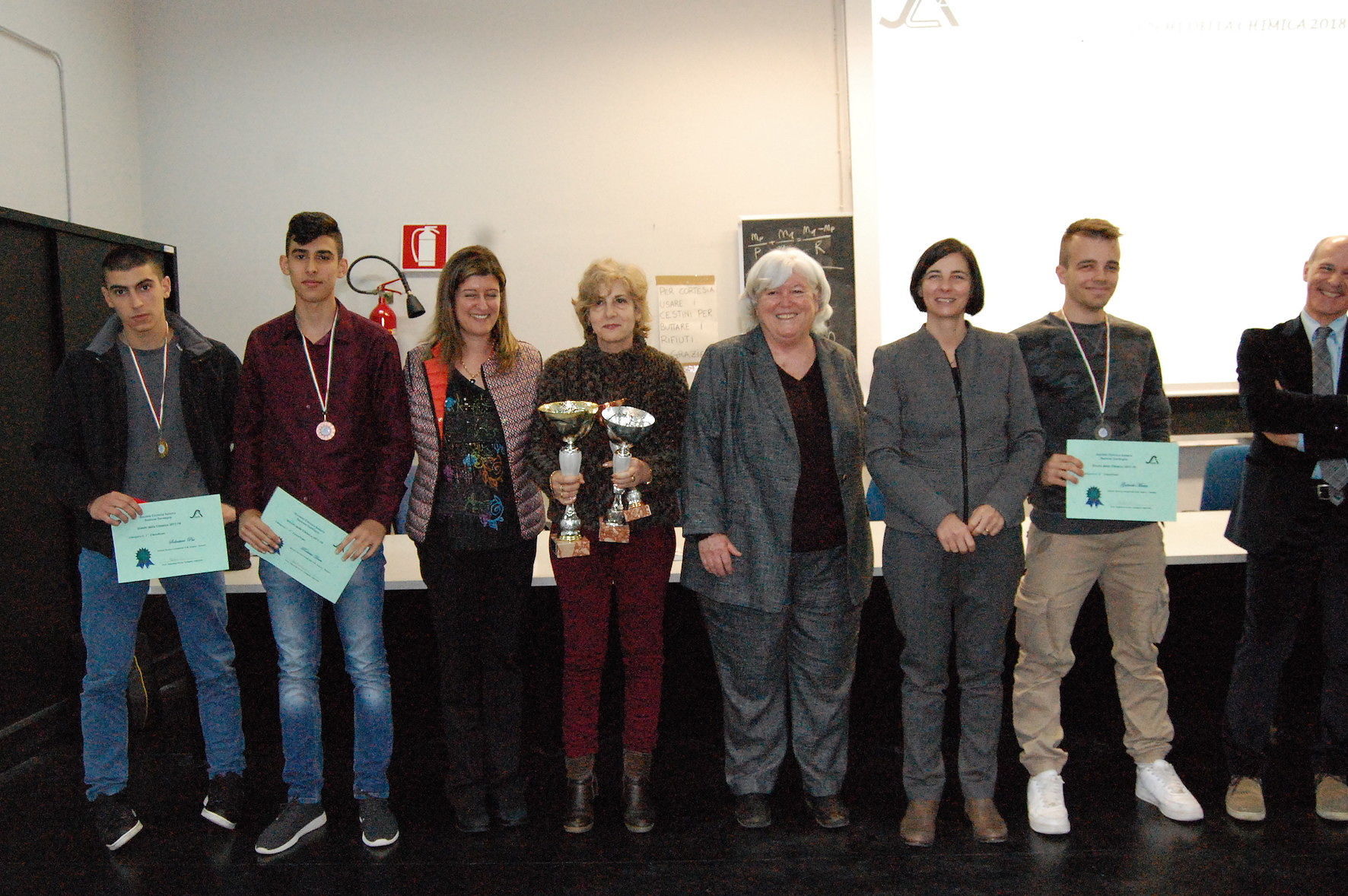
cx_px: 674
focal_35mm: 30
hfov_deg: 62.0
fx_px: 1122
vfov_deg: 43.5
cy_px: 448
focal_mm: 20
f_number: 5.6
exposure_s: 1/60
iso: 3200
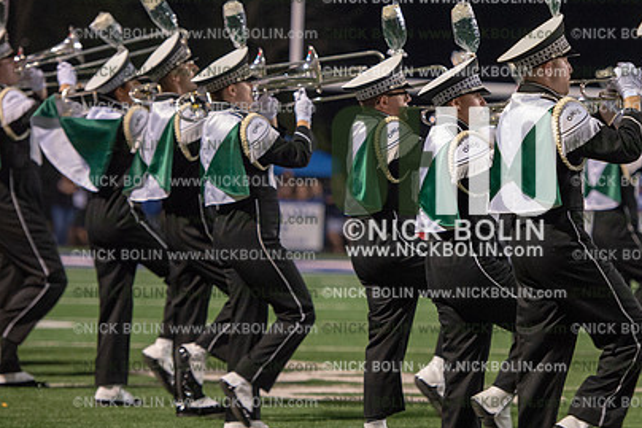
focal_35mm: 201
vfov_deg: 6.8
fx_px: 3583
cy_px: 181
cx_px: 443
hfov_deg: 10.2
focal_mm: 140
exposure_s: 1/400
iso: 4000
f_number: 2.8
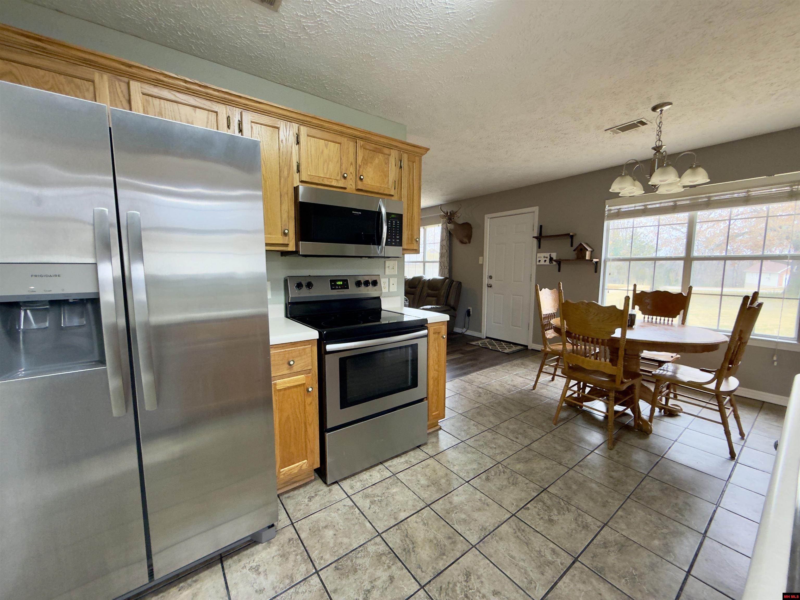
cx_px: 400
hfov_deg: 102.1
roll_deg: -0.1
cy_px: 300
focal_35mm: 14
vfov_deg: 85.7
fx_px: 324
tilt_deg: -6.6
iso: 125
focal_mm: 2.22
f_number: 2.2
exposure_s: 1/30
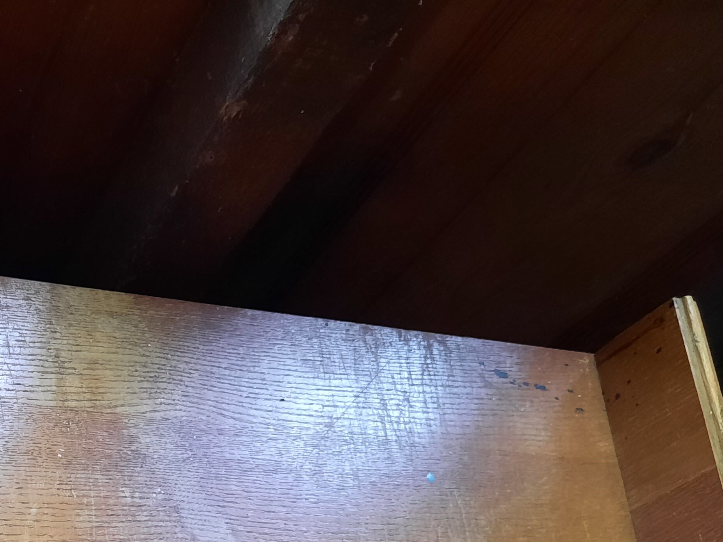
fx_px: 1128
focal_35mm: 54
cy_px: 581
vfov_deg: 25.3
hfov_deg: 33.2
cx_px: 37
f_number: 2
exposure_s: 1/25
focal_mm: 4.6
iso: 400
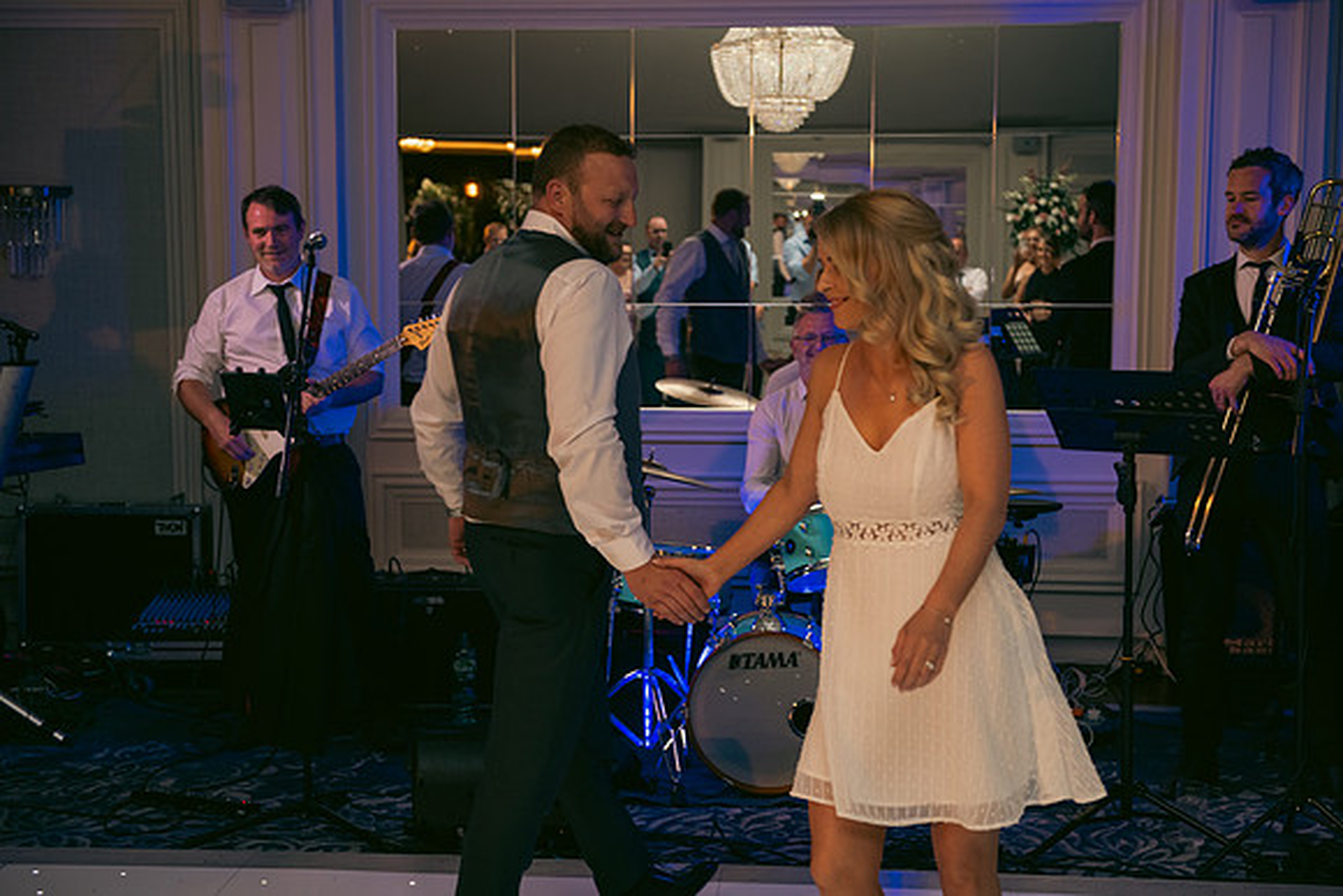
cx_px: 672
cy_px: 448
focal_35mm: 52
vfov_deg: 26.0
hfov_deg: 38.2
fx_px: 1940
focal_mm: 52
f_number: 3.5
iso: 640
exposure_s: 1/160
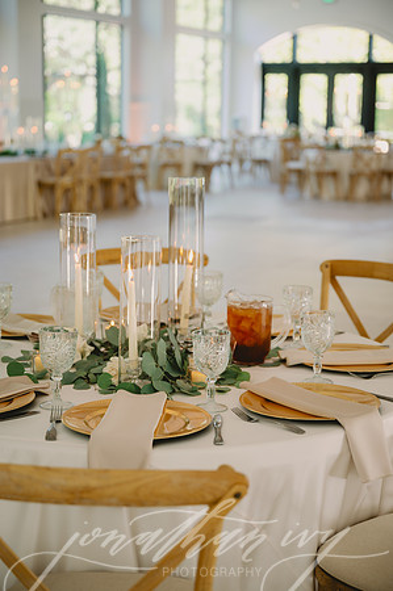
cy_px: 296
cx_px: 196
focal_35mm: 59
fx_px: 968
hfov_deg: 22.9
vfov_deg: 34.0
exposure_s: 1/125
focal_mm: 59
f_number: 2.8
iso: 250
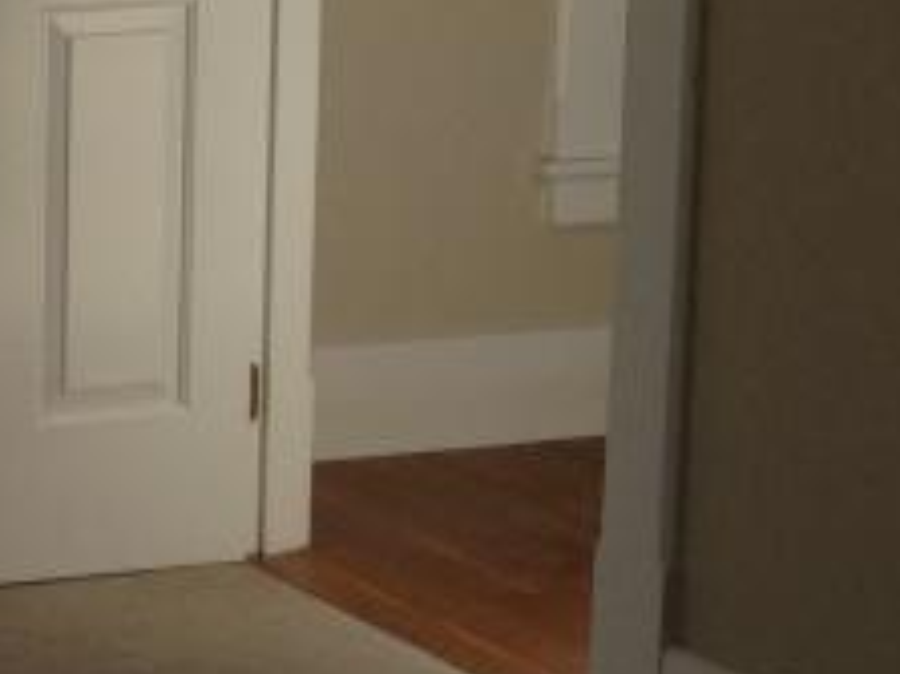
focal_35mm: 161
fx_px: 4184
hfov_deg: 11.0
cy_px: -20
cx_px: -1009
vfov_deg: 9.1
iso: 64
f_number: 2.4
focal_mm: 4.28
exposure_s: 1/321
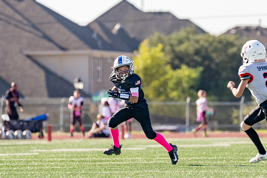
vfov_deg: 2.6
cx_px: 148
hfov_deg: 3.8
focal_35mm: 536
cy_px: 97
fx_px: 3974
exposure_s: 1/2000
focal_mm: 200
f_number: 2.8
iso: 160
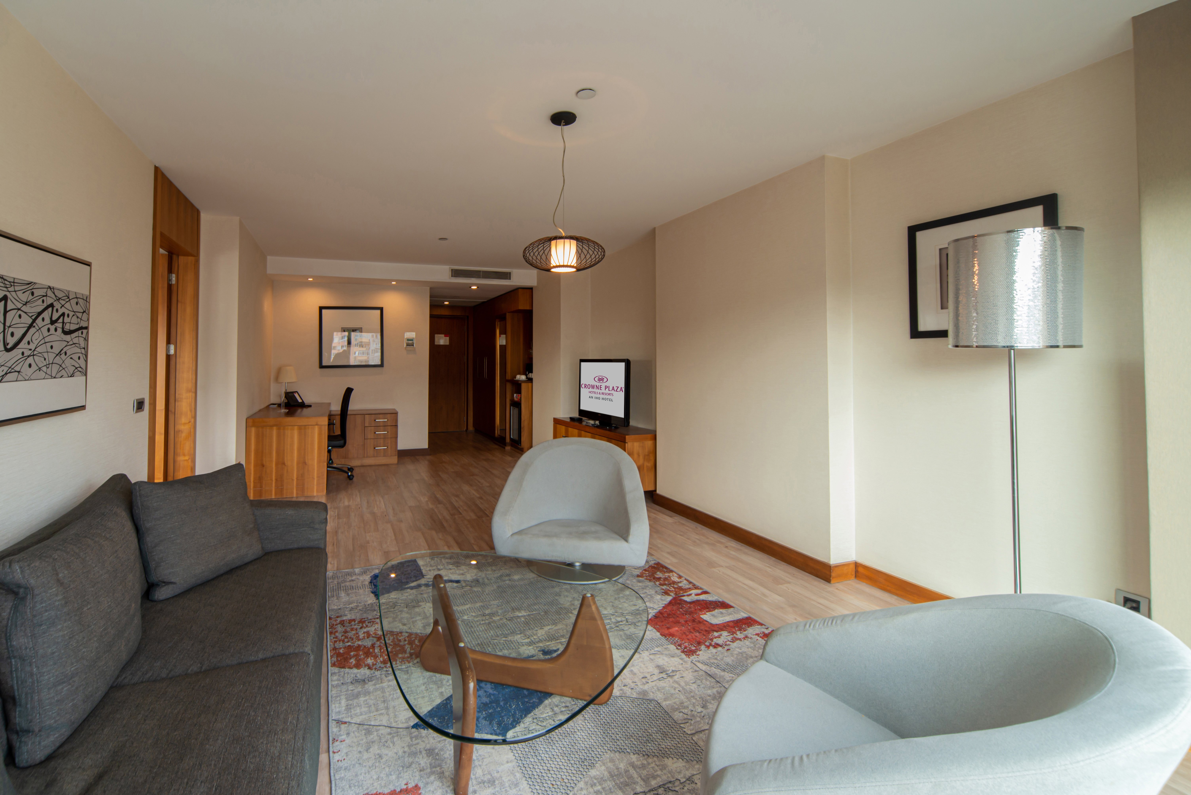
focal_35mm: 15
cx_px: 596
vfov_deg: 77.4
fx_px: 496
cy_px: 398
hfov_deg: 100.4
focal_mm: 15
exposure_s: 1/5
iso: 250
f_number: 13
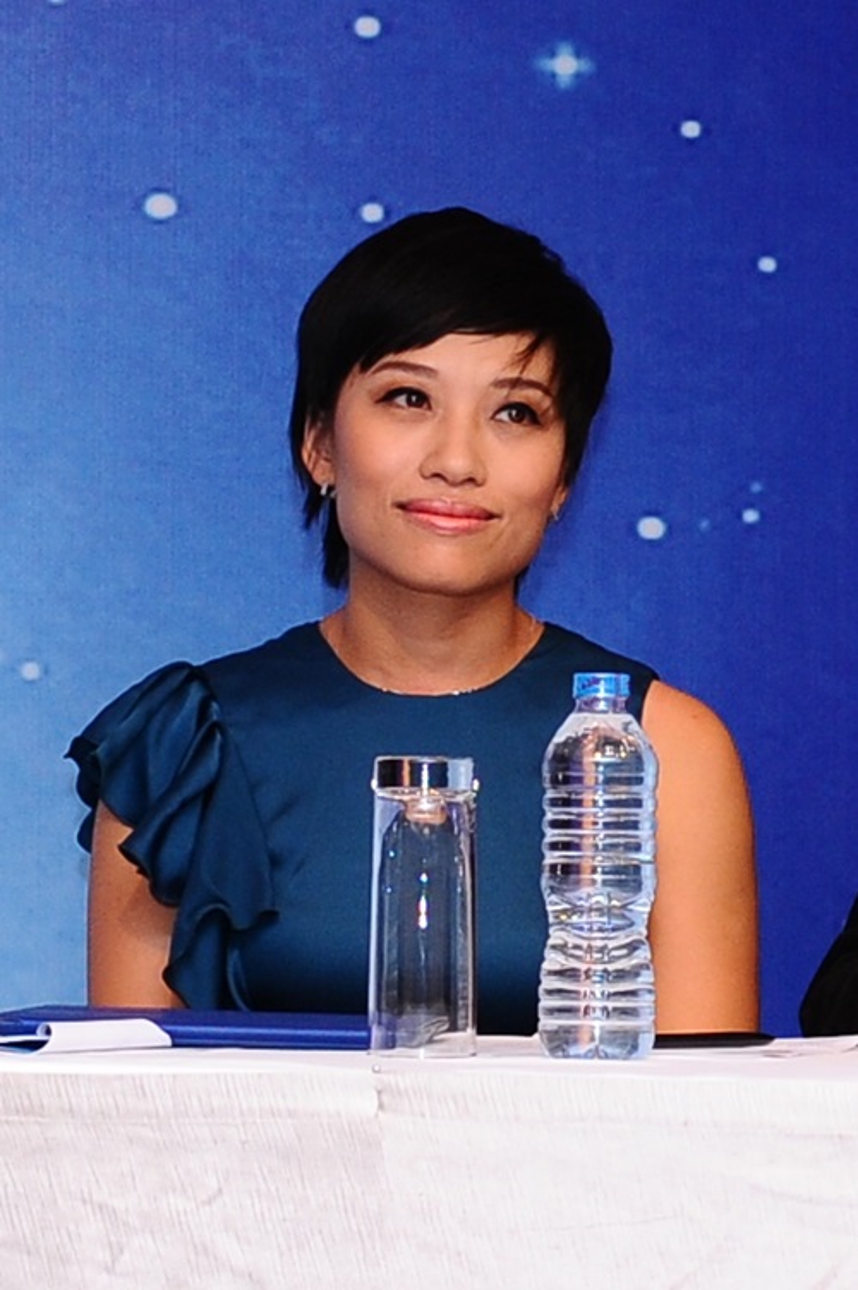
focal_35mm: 50
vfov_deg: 39.6
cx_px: 429
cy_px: 645
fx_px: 1791
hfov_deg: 26.9
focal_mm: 50
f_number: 3.5
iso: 800
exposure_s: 1/160
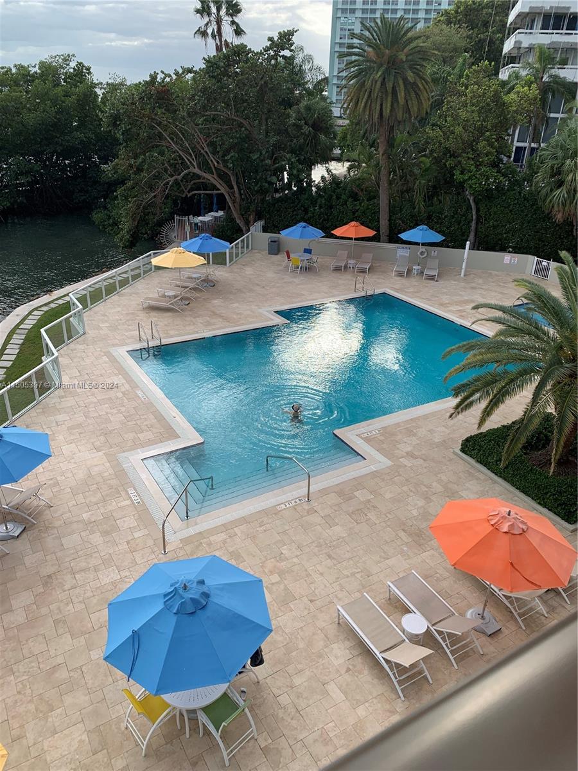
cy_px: 386
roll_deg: -2.4
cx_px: 289
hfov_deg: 53.1
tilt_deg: -27.0
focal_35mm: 26
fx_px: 579
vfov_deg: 67.3
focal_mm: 4.25
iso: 25
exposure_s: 1/1220
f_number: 1.8
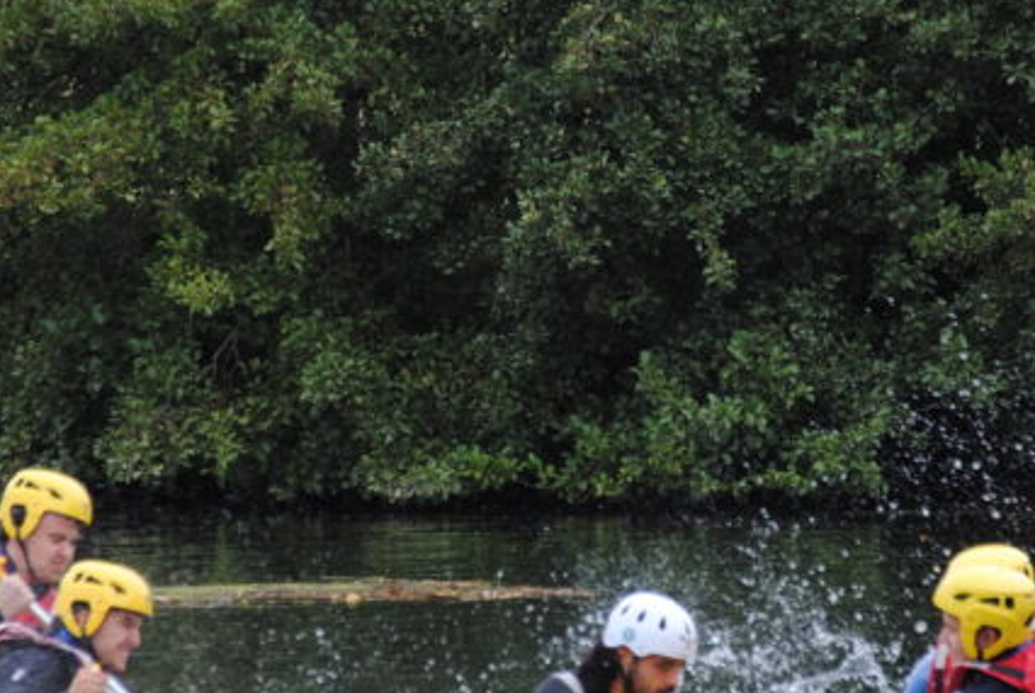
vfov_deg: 3.6
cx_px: 607
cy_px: 524
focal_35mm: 378
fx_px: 10884
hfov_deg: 5.4
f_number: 5.6
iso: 200
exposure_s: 1/250
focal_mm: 105
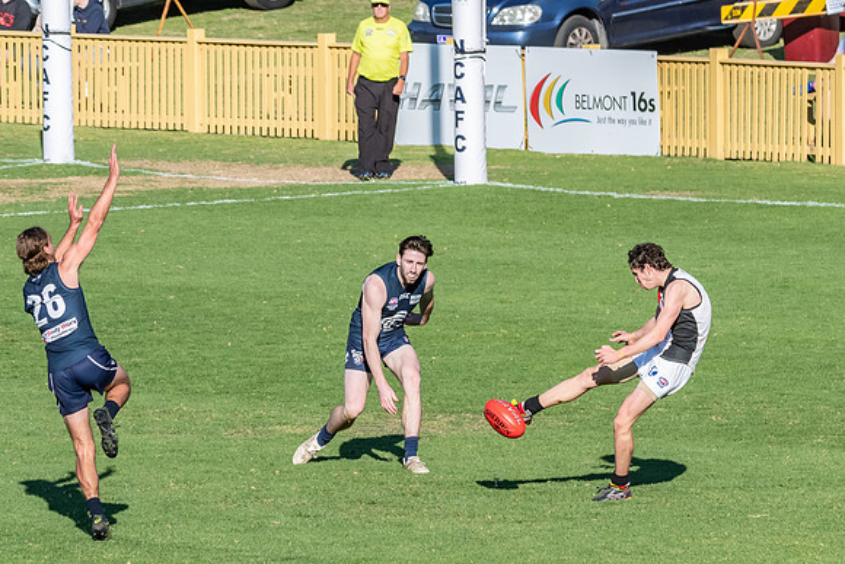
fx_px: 12471
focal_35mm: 531
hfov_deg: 3.9
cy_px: 336
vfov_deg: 2.6
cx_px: 593
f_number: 10
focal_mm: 240
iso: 800
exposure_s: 1/2500
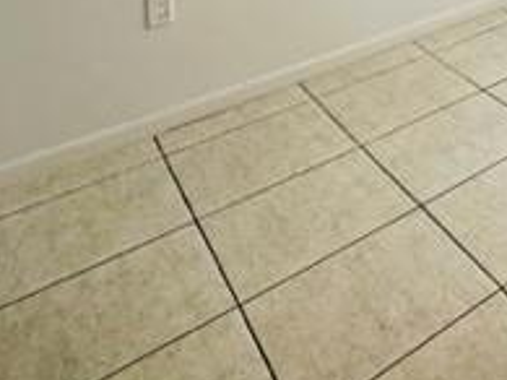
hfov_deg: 29.2
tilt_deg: -4.3
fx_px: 673
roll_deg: -0.5
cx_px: 725
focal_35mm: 46
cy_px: -229
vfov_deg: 23.3
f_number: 2.2
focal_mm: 2.22
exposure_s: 1/120
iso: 125
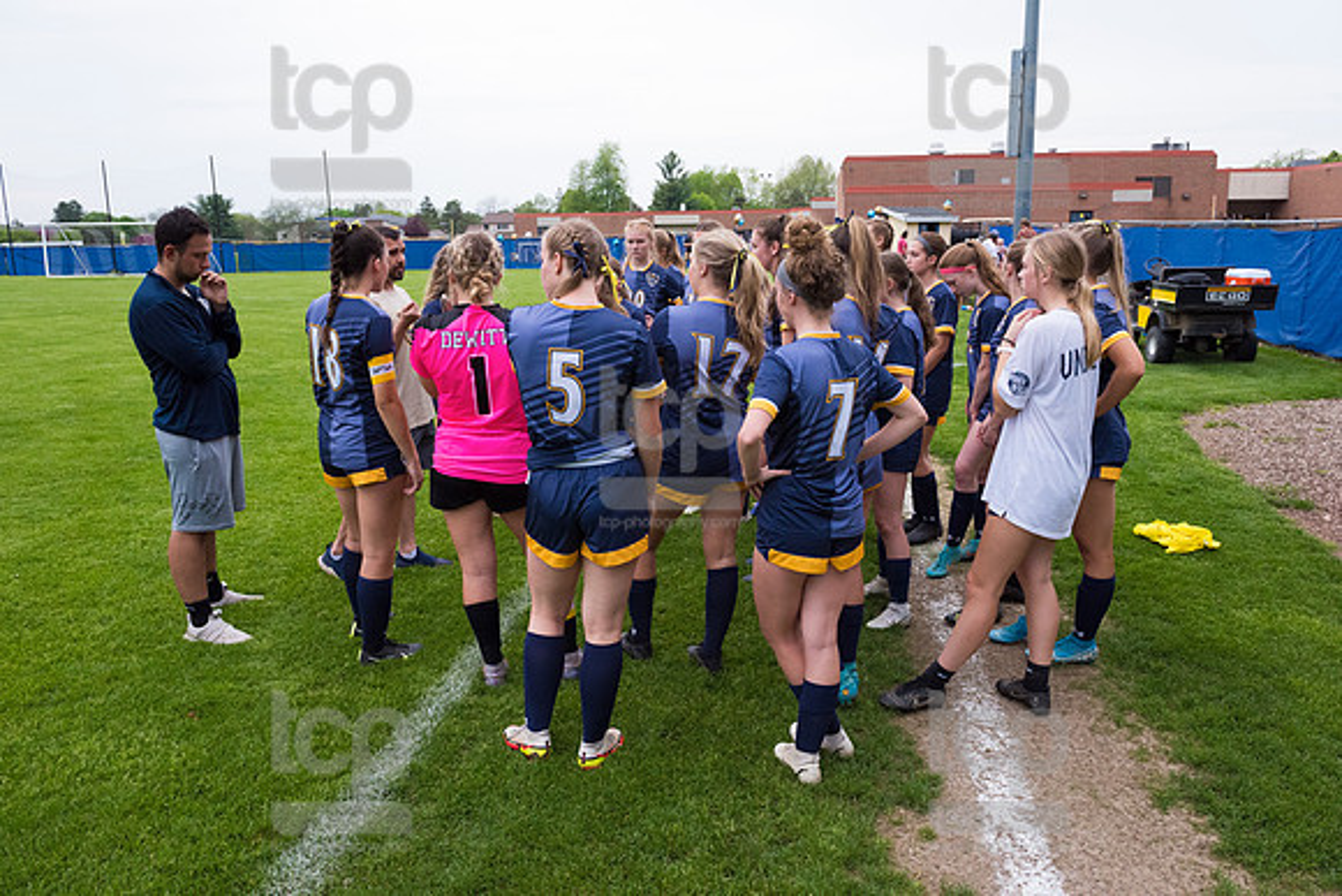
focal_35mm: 27
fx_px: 1007
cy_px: 448
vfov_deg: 48.0
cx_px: 671
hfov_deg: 67.4
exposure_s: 1/640
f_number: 7.1
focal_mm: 27
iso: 1600
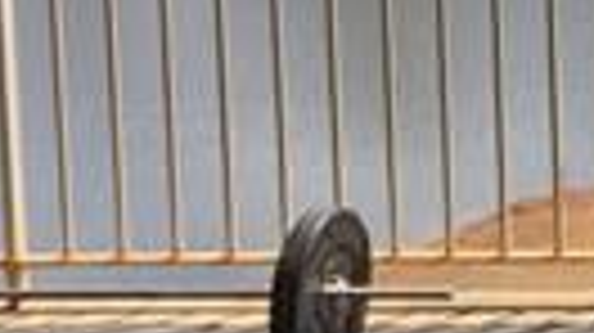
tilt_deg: -5.2
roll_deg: +0.2
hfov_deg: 12.4
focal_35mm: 153
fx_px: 2408
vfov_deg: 7.8
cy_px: -158
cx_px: 1202
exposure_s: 1/989
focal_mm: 4.15
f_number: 2.2
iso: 32
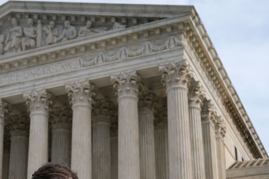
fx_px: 471
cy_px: 140
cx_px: 48
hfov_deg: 31.0
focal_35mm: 63
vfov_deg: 21.3
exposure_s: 1/1600
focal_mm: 38
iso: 200
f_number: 5.6
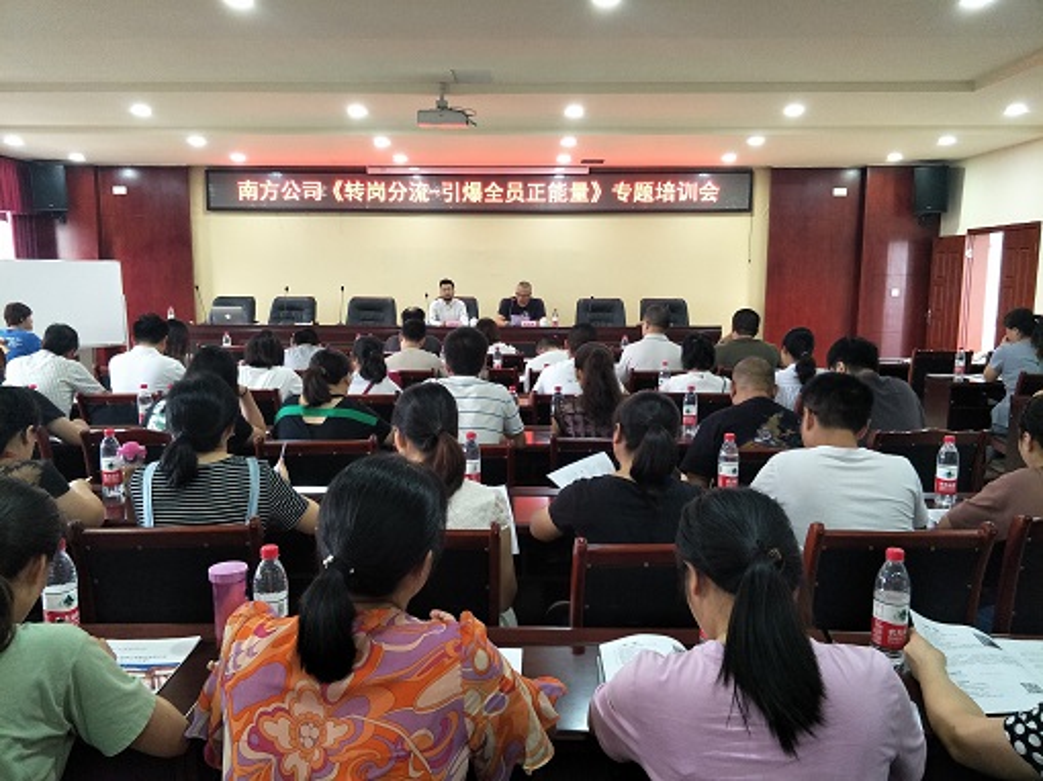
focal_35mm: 22
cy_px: 390
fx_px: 663
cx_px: 522
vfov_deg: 61.0
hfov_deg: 76.4
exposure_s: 1/33
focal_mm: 3.79
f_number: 1.7
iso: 303
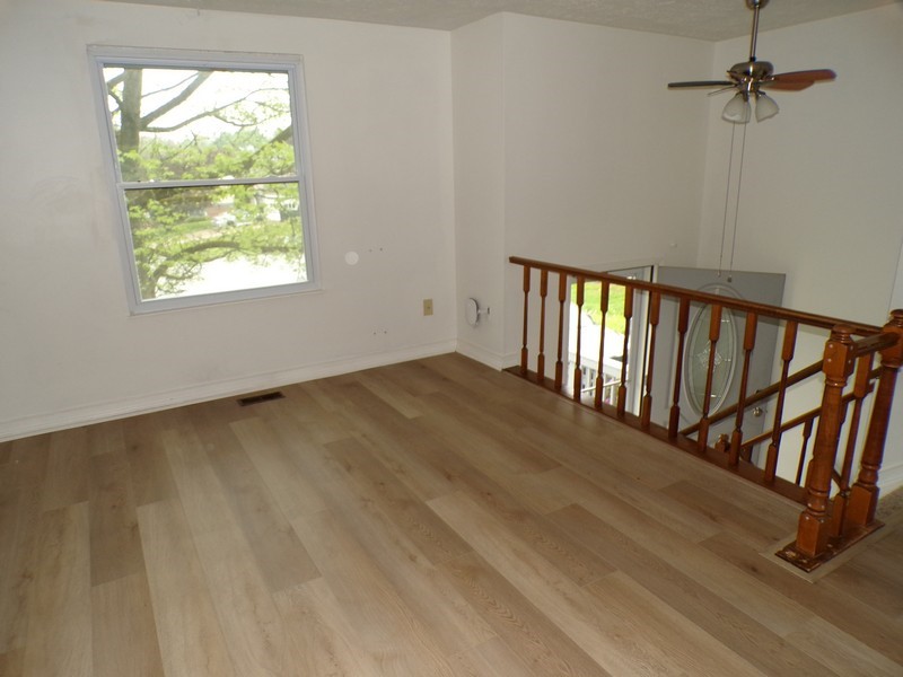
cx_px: 452
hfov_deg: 71.6
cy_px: 338
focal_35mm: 24
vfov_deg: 56.8
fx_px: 626
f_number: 3
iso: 200
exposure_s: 1/34
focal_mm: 4.3
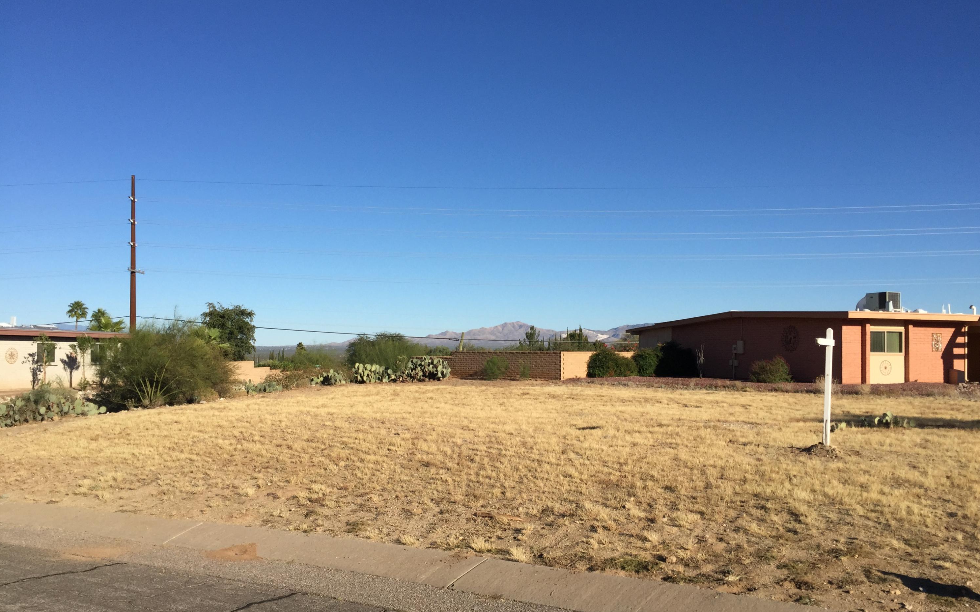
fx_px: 828
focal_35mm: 31
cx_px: 493
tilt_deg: +0.5
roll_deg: -0.9
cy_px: 343
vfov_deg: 40.5
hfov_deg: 61.2
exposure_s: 1/2639
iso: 32
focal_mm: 4.15
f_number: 2.2
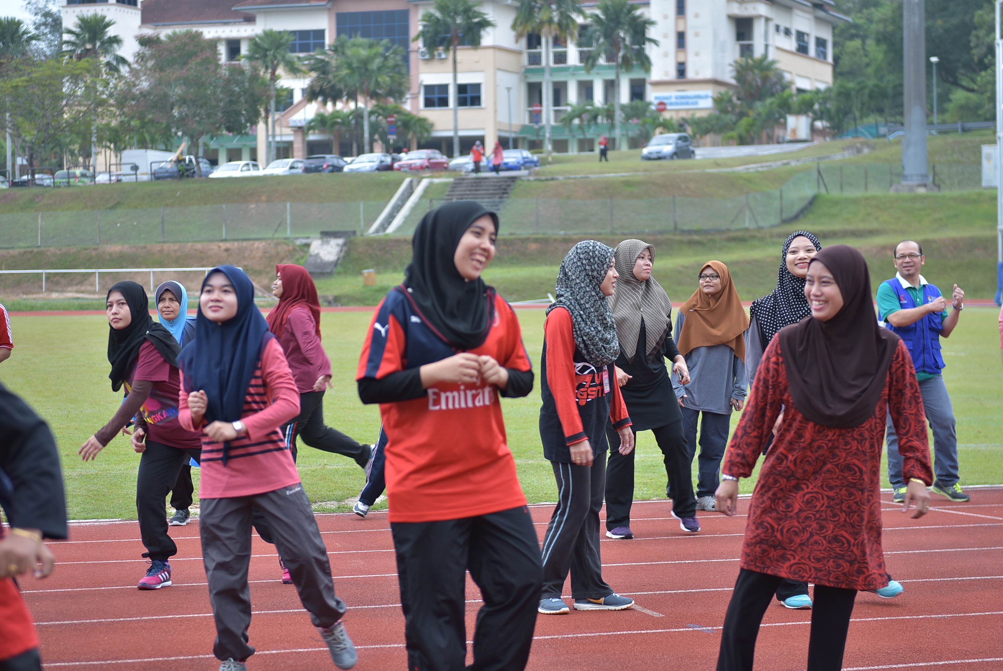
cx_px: 502
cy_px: 336
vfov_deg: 14.7
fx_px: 2593
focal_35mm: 93
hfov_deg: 21.9
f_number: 2.8
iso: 100
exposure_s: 1/200
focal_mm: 62
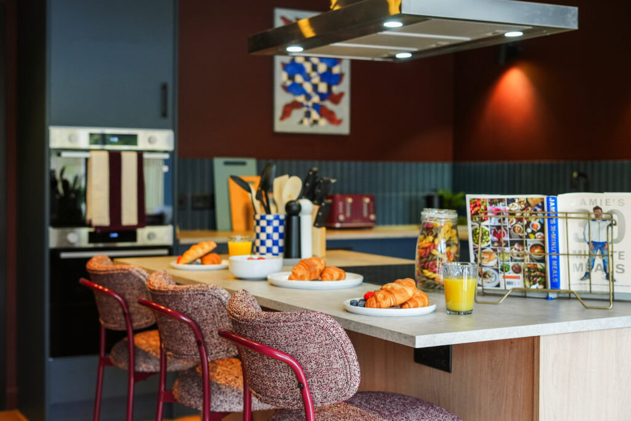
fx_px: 876
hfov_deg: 39.6
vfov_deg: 27.0
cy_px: 210
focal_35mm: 50
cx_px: 316
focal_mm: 50
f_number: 3.2
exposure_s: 1/160
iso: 1600
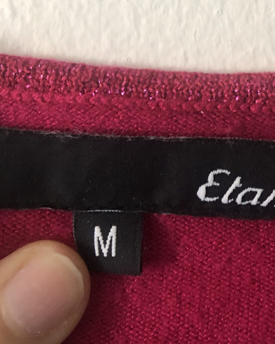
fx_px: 550
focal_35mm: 54
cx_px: 247
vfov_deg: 33.7
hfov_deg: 27.1
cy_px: 66
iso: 100
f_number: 1.8
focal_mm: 3.99
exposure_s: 1/15
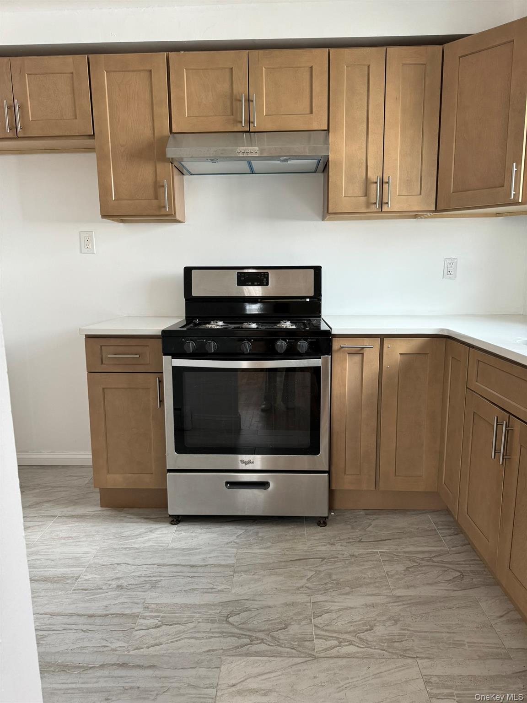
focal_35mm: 24
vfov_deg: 71.6
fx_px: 487
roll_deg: +0.5
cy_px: 352
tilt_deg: -10.3
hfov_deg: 56.8
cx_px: 264
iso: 200
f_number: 1.78
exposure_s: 1/106
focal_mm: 6.76
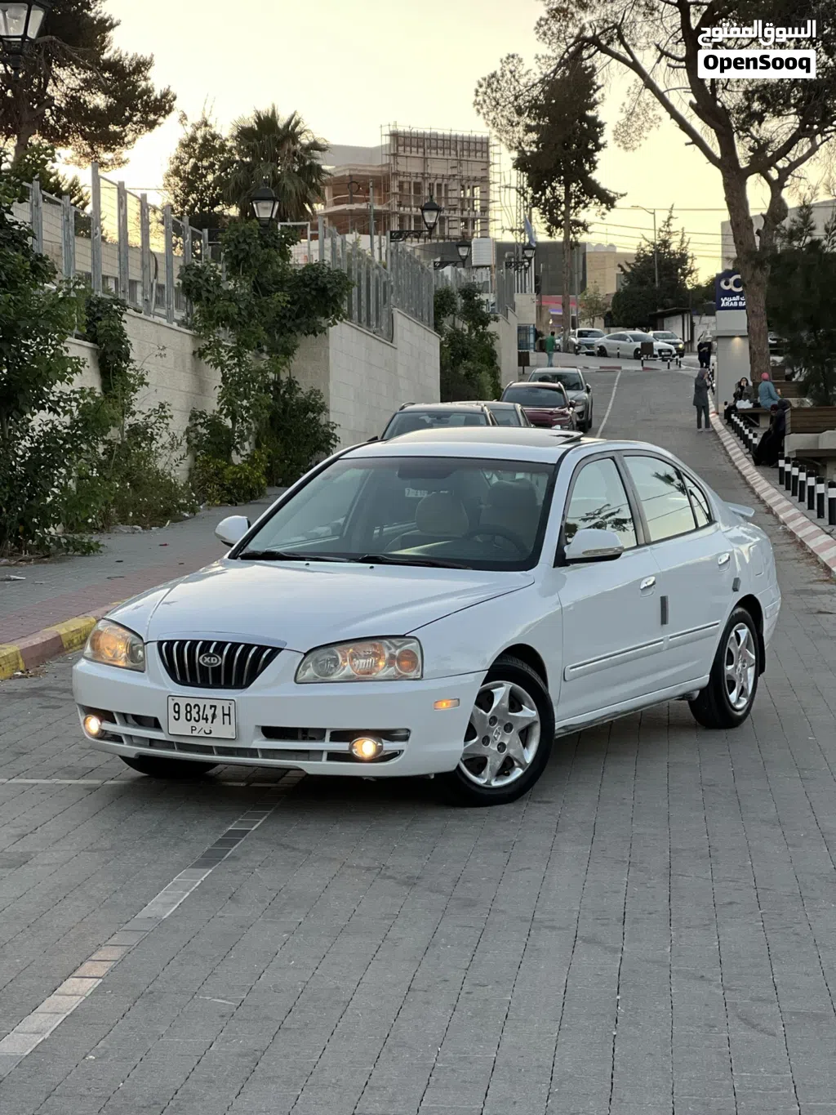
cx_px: 418
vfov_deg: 25.3
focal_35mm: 77
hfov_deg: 19.1
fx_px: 2479
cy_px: 558
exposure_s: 1/121
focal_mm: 9
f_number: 2.8
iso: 80
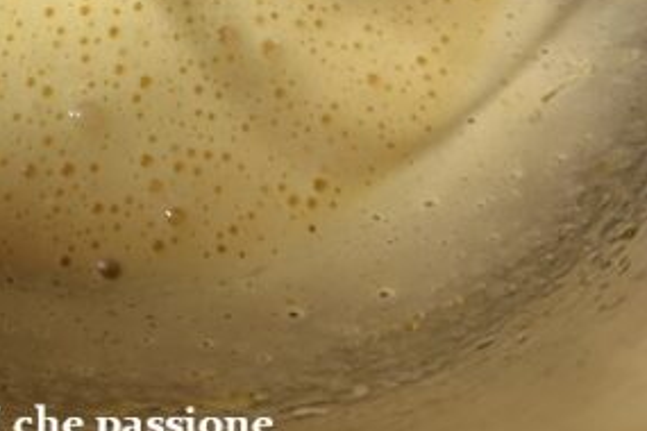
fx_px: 1132
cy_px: -161
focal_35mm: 63
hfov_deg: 30.0
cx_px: 17
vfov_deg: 19.5
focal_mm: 6.14
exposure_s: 1/50
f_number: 1.65
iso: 640
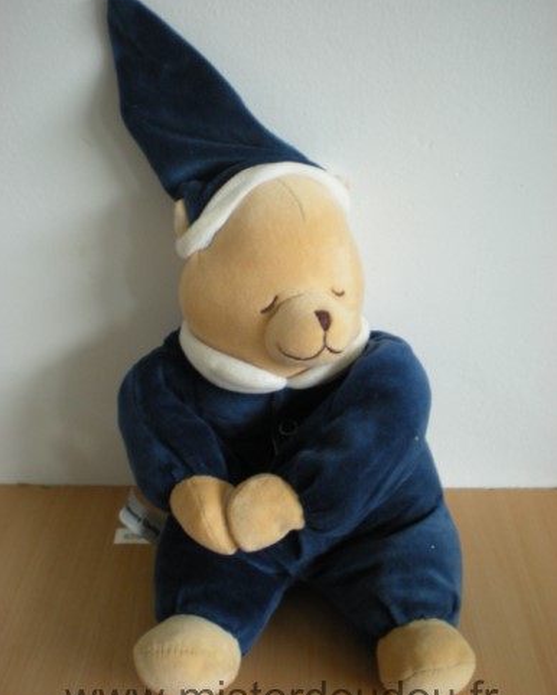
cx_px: 280
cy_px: 352
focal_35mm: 40
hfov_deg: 37.4
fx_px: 824
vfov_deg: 45.8
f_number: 3.1
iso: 222
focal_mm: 6.3
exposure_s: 1/8
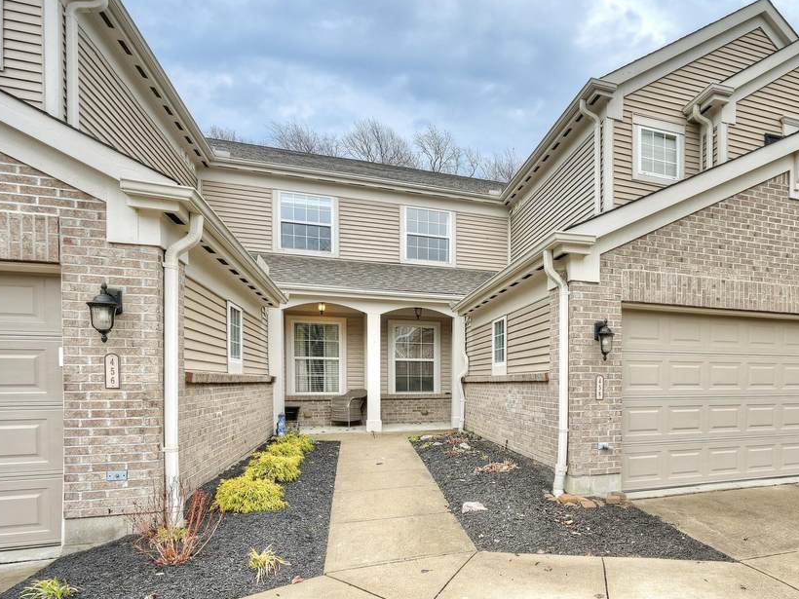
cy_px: 391
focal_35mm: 24
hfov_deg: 67.0
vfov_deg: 55.8
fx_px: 554
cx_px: 600
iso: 100
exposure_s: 1/6
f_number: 11
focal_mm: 16
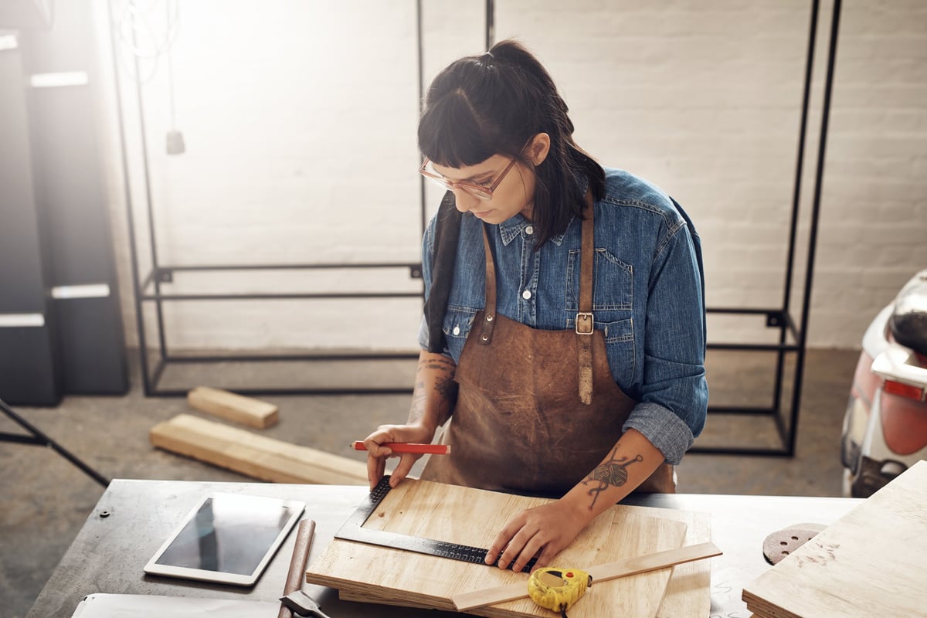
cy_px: 309
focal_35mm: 50
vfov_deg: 27.0
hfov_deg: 39.6
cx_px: 464
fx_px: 1287
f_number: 3.2
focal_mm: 50
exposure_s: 1/250
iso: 125
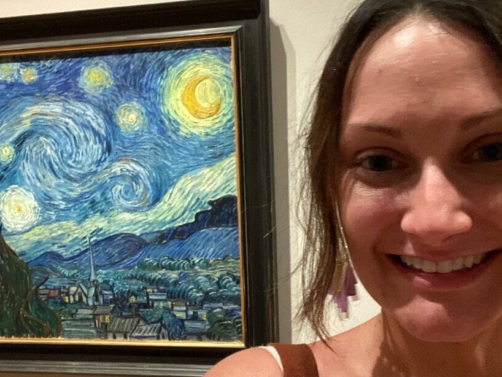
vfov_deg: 43.0
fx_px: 479
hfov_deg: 55.3
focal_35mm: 33
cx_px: 242
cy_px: 197
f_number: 2.2
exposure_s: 1/20
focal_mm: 2.71
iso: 640
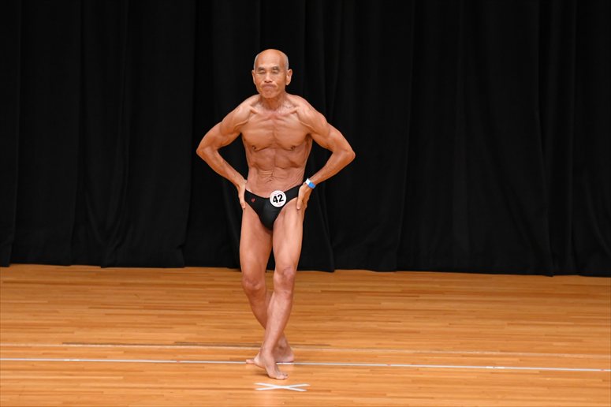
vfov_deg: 4.6
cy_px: 204
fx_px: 5089
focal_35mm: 300
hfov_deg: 6.9
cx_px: 306
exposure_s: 1/400
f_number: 5.6
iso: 3200
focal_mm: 200
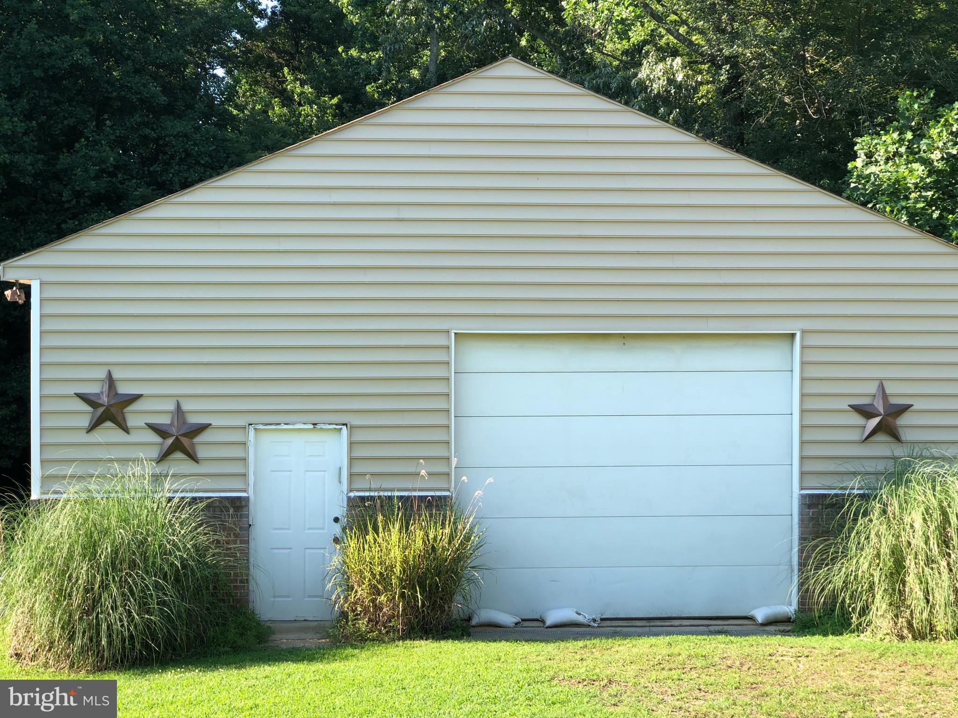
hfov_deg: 33.8
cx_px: 479
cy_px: 359
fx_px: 1577
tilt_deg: -2.5
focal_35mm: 57
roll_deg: -0.4
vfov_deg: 25.7
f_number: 2.8
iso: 20
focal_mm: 6.6
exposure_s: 1/145
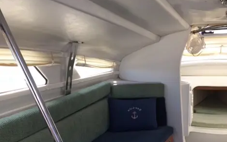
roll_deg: -1.0
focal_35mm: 42
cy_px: 137
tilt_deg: -14.8
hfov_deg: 47.2
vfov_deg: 28.9
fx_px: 260
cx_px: 116
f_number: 2.2
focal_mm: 4.15
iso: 32
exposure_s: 1/120
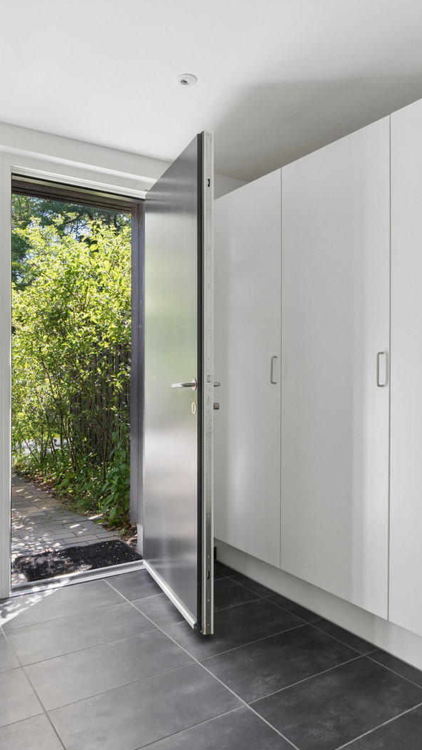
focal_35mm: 24
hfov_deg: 47.5
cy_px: 379
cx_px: 176
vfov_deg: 76.3
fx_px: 478
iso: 500
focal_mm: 10
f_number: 8
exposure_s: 1/125
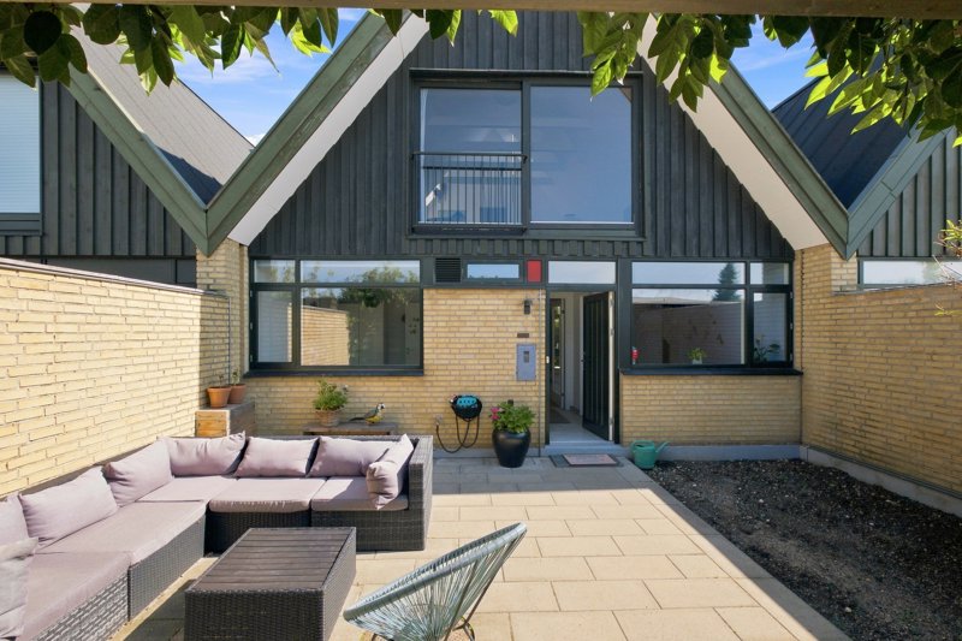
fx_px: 401
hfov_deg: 100.4
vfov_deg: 77.3
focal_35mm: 15
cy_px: 320
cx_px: 481
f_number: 7.1
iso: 200
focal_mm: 10
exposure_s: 1/500
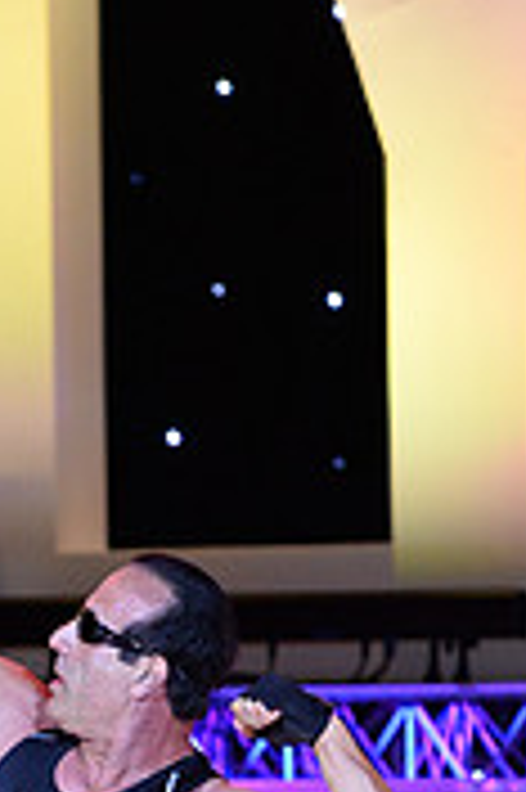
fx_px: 9069
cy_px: 1040
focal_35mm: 413
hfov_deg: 3.3
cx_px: 61
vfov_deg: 5.0
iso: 2000
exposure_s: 1/250
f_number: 4
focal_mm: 125
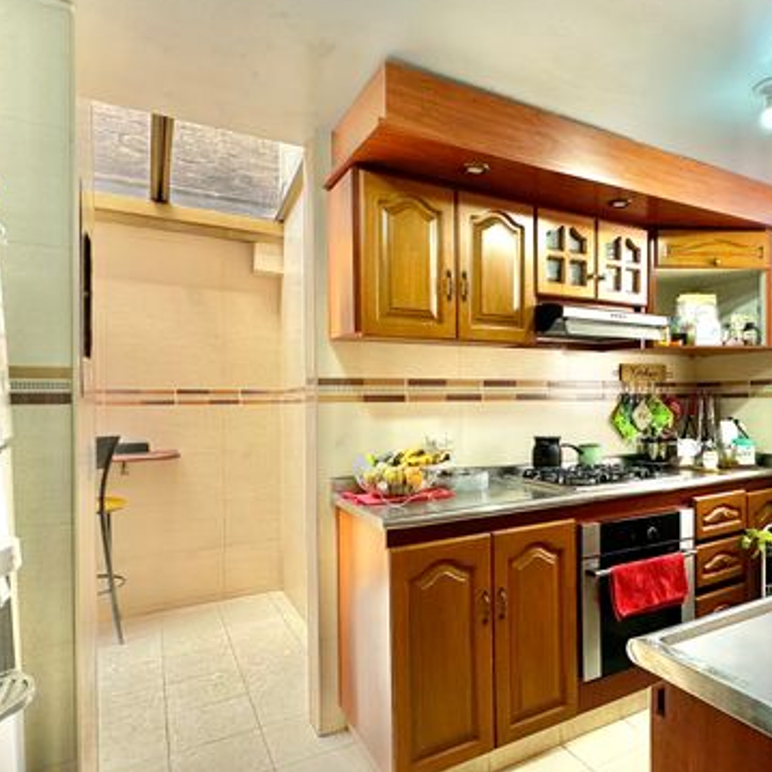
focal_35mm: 23
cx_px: 519
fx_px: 580
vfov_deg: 67.2
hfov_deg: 65.4
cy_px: 402
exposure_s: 1/99
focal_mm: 2.22
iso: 100
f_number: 2.2
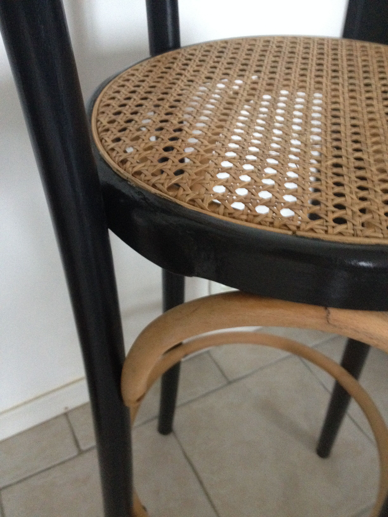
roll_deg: -0.7
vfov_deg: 52.6
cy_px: 258
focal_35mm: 35
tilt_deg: -39.9
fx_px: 523
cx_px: 194
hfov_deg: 40.7
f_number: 2.4
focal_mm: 4.28
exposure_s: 1/15
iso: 400
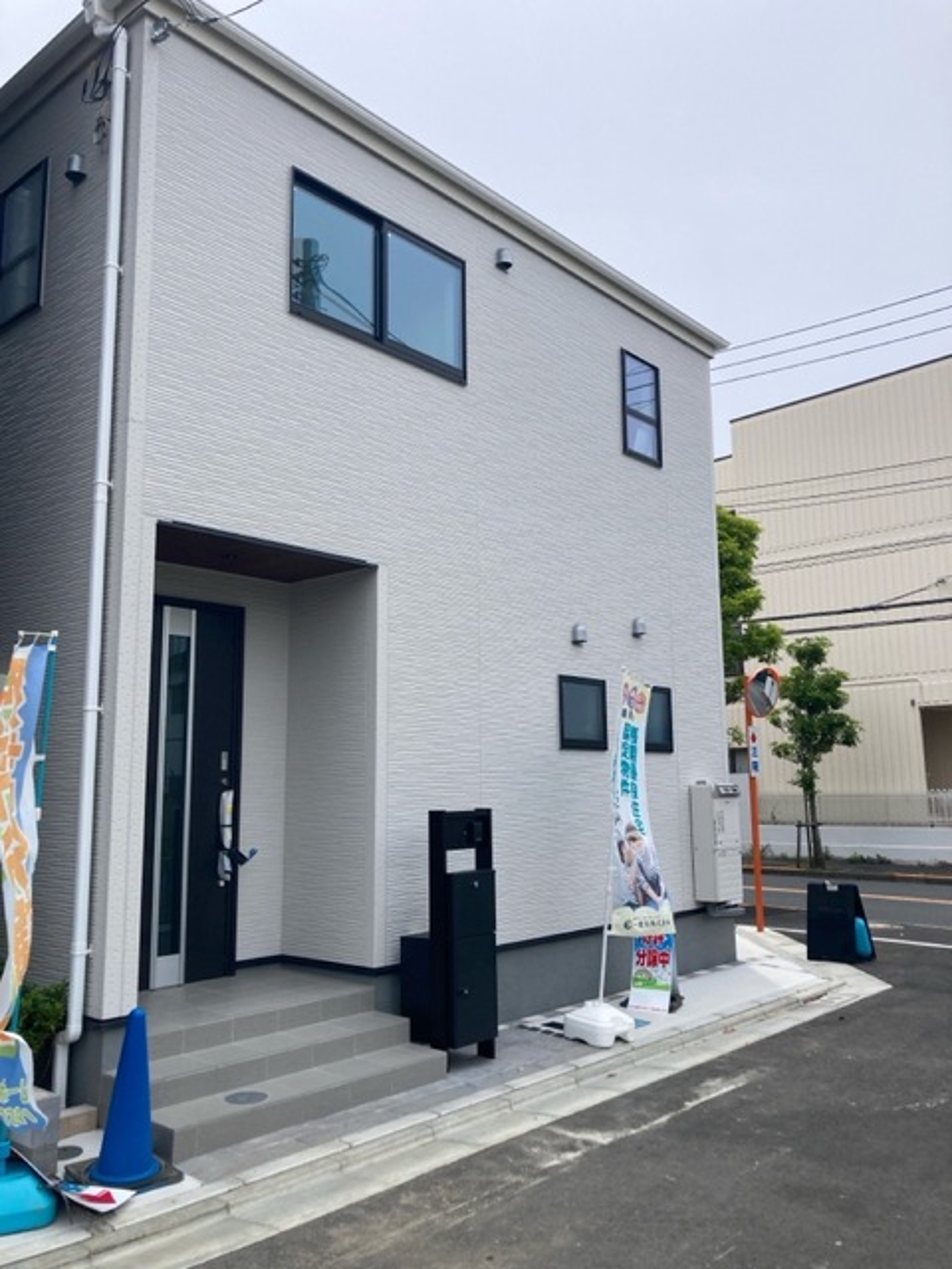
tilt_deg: +9.7
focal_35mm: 28
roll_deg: +0.1
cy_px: 634
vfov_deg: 63.4
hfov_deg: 49.7
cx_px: 476
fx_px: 1027
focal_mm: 3.99
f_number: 1.8
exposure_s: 1/3003
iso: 20
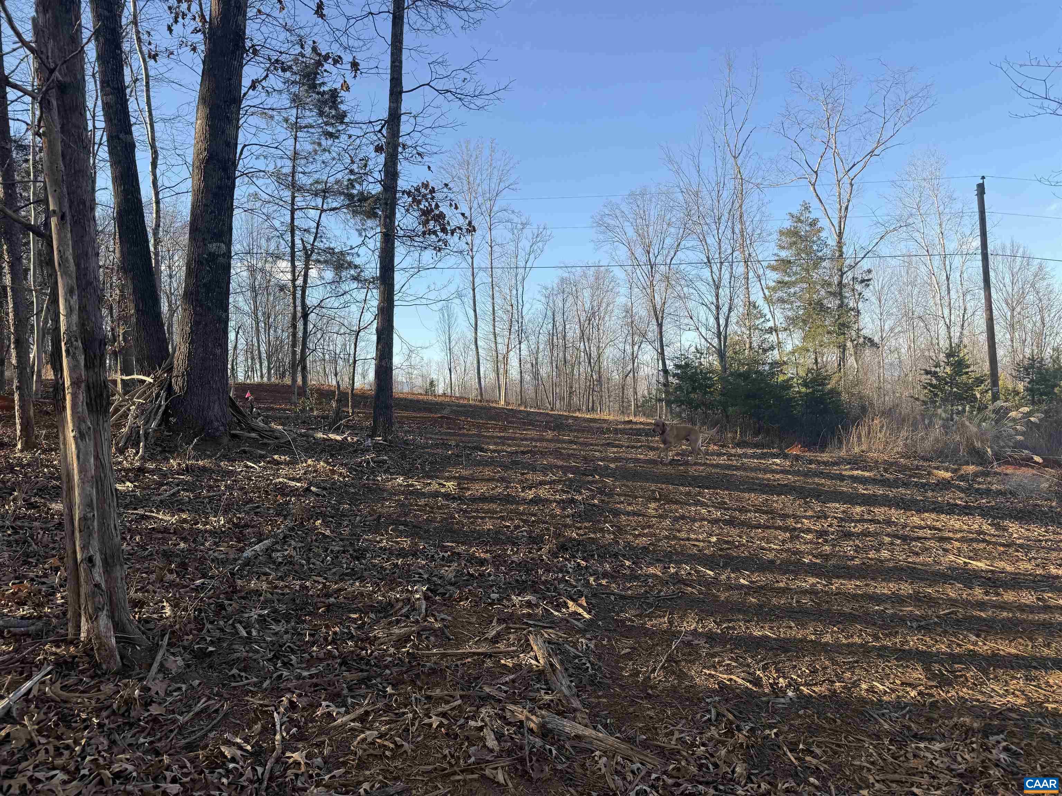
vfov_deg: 56.8
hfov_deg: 71.6
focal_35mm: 24
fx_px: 736
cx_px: 531
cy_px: 398
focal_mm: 6.76
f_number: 1.78
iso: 80
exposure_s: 1/1618
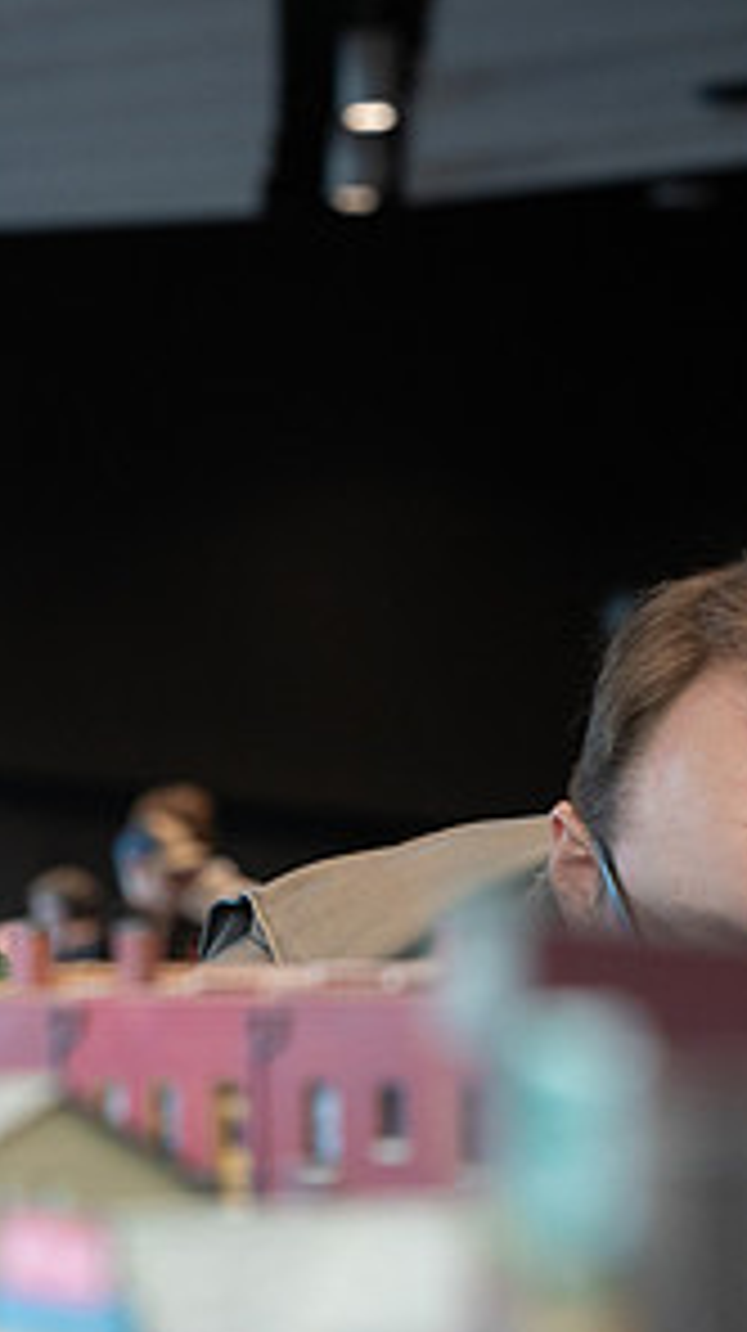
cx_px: -462
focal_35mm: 181
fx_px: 6388
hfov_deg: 6.6
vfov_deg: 11.9
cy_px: 844
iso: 2000
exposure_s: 1/100
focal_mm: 85
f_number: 5.6
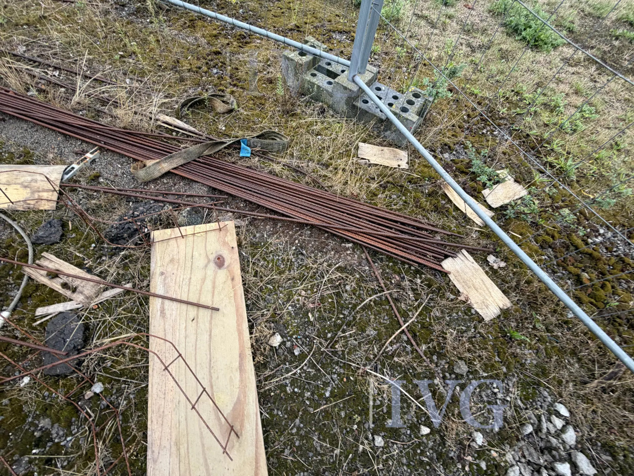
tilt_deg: -65.5
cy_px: 238
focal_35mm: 14
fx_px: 256
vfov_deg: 85.7
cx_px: 317
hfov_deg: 102.1
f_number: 2.2
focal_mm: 2.22
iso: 64
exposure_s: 1/121
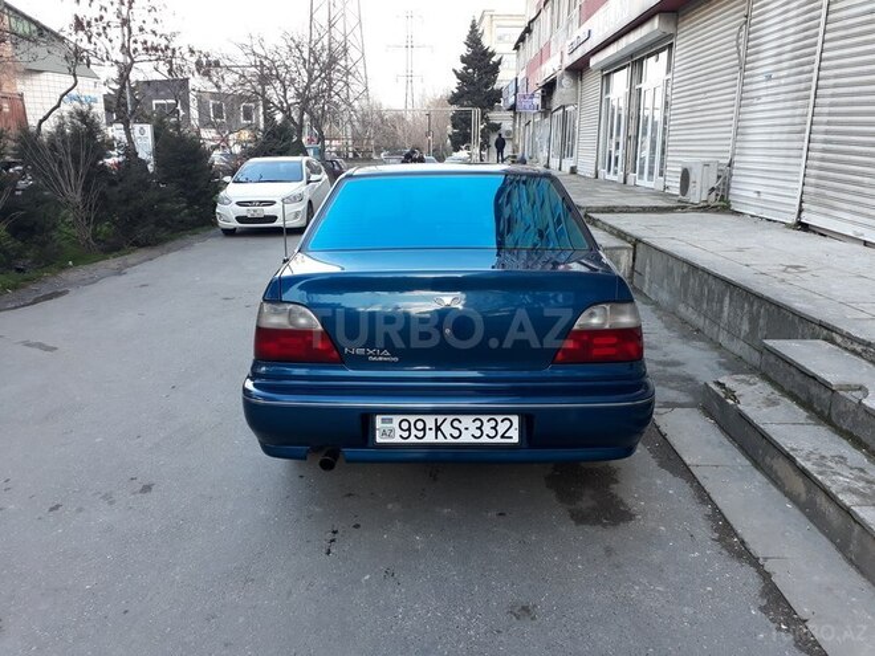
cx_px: 438
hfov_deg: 65.3
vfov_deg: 51.4
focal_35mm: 27
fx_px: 682
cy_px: 328
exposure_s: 1/100
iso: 50
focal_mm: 3.6
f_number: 1.9
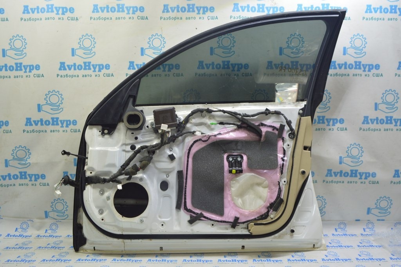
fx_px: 301
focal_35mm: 27
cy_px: 134
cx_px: 200
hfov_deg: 67.4
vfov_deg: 47.9
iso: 400
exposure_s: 1/20
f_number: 5.6
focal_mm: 18
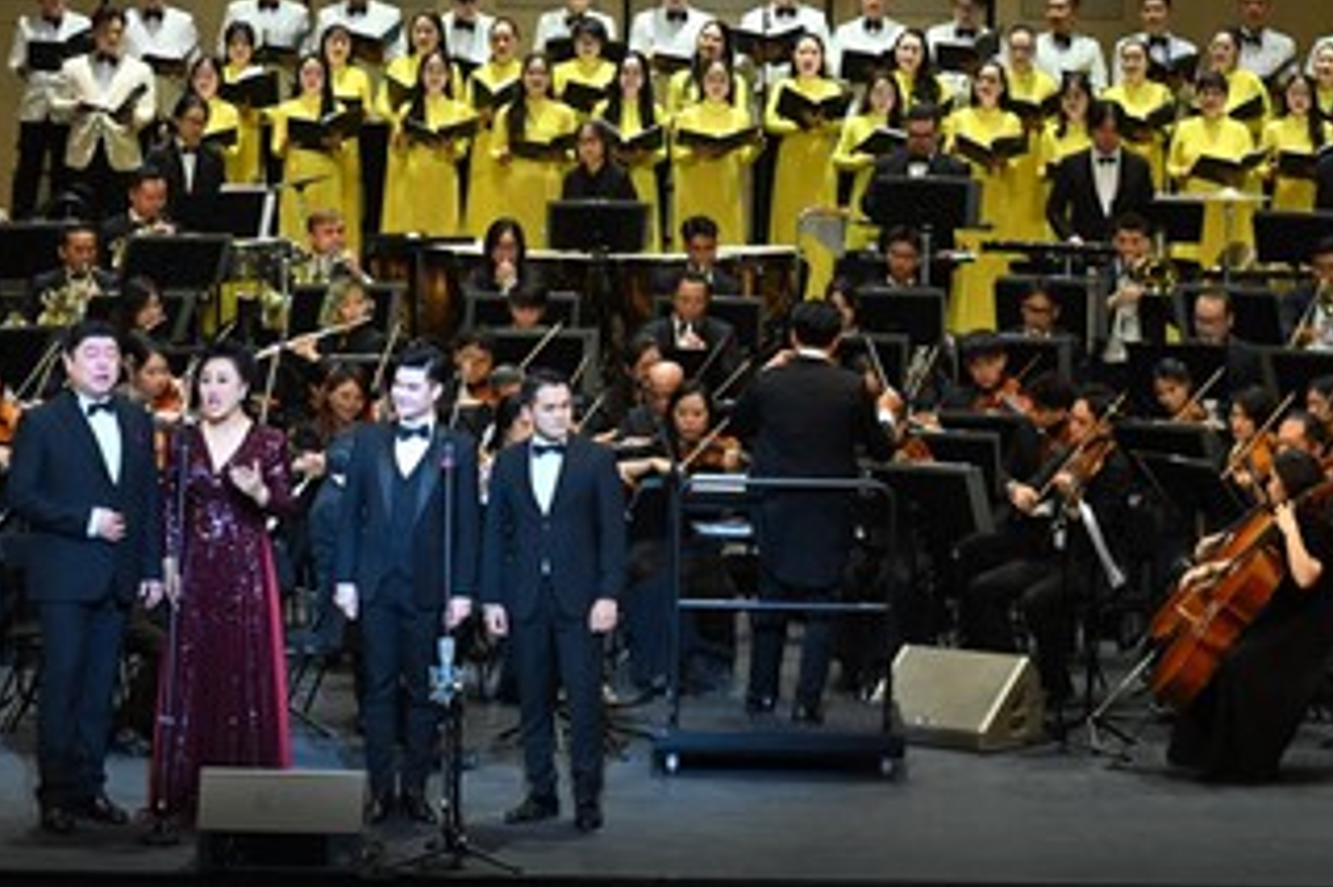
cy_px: 187
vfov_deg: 8.0
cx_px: 746
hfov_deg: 12.0
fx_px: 6365
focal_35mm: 172
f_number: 3.2
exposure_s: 1/200
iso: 1000
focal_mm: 86
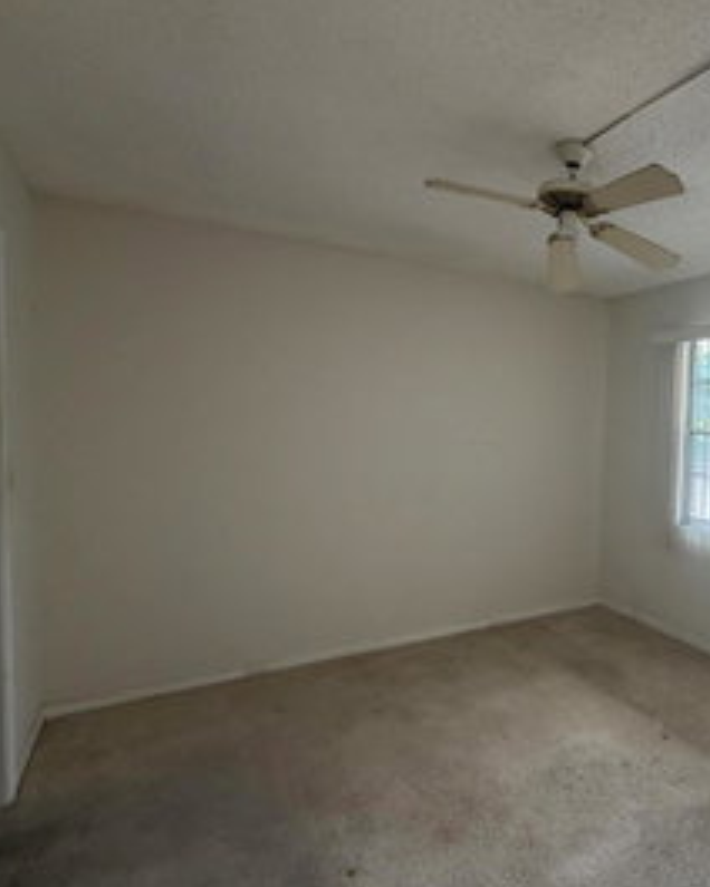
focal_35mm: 22
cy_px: 445
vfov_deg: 75.0
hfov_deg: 58.0
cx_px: 574
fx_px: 578
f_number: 2.2
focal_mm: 2.22
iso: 320
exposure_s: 1/121
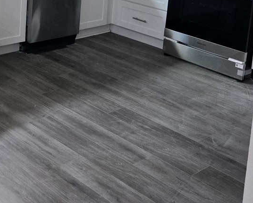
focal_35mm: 67
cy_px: -18
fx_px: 502
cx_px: 2
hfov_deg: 26.8
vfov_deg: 21.7
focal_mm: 5.4
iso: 250
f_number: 1.8
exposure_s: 1/120
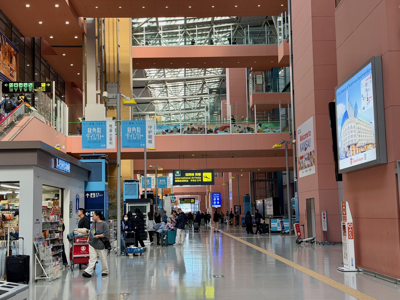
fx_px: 555
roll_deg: +0.9
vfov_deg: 30.3
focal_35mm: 48
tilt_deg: +6.0
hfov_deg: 39.7
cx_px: 200
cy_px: 150
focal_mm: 6.76
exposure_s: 1/205
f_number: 1.78
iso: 125
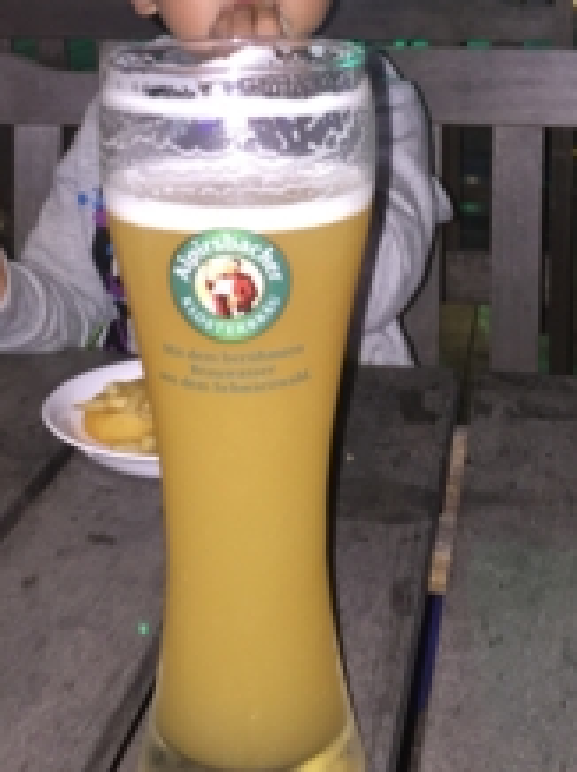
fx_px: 1336
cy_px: 127
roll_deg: +0.9
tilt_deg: -9.1
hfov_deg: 24.4
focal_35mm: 60
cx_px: 258
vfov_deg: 31.2
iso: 80
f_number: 2.2
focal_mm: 4.15
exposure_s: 1/17
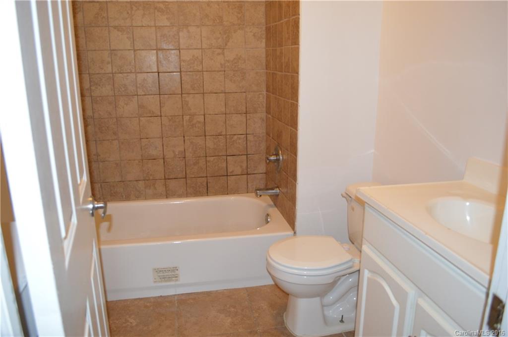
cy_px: 168
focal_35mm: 27
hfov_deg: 67.4
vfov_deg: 47.8
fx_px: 381
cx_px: 254
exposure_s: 1/60
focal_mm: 18
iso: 640
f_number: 3.5
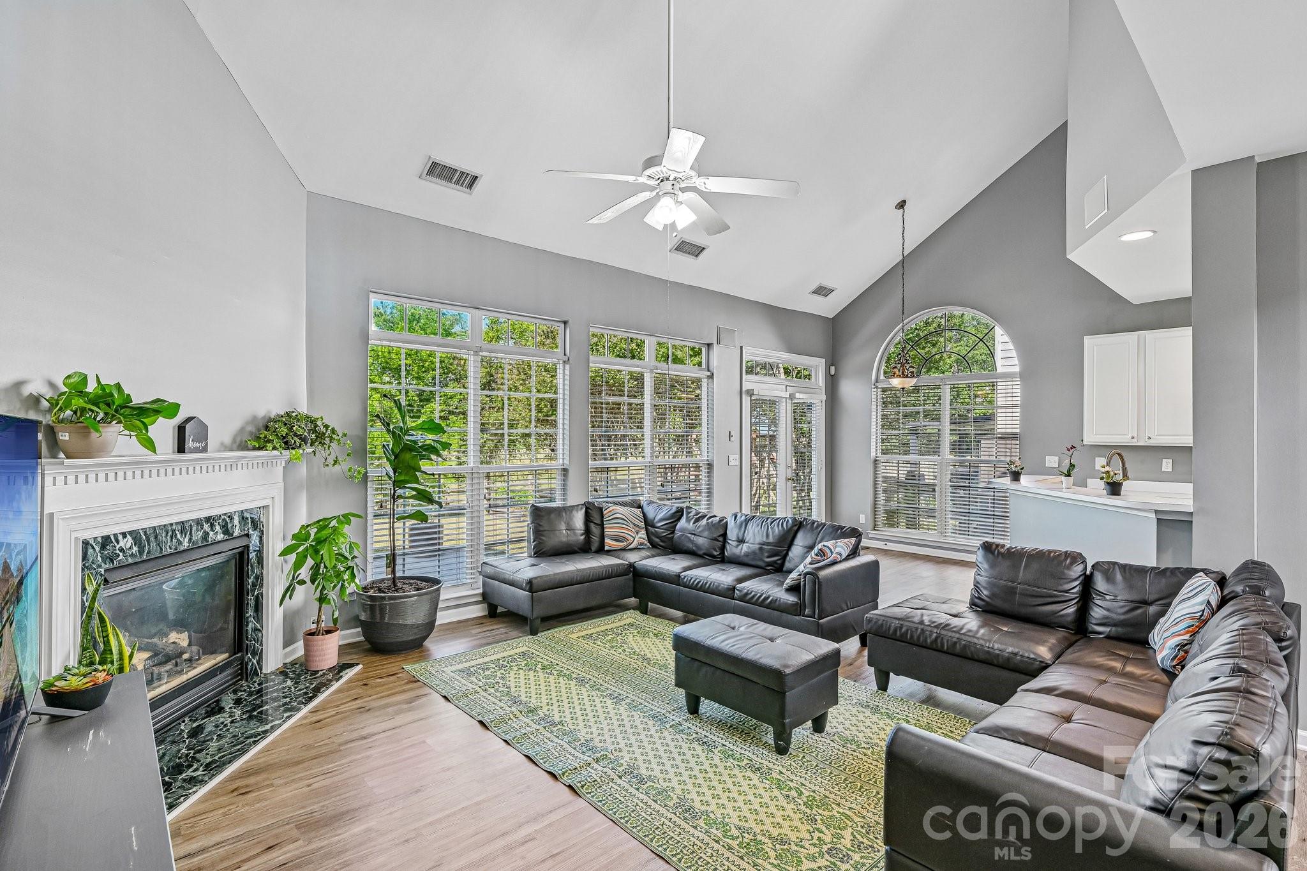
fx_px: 617
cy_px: 436
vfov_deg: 70.4
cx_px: 654
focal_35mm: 17
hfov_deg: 93.3
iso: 220
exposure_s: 1/20
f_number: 8
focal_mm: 17
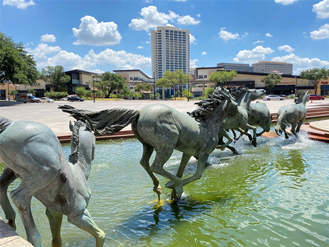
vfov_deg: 53.1
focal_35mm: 26
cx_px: 164
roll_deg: +1.1
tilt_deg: -5.1
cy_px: 124
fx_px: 247
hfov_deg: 67.3
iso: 32
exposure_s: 1/1412
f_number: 1.8
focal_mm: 4.25
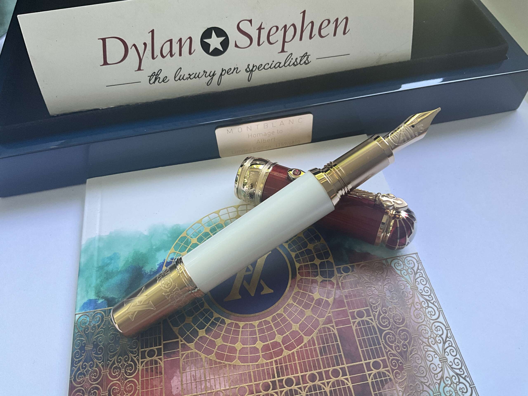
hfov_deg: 61.7
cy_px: 198
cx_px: 264
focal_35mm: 29
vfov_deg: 48.2
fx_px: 442
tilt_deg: -54.0
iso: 64
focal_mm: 3
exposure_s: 1/111
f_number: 1.8
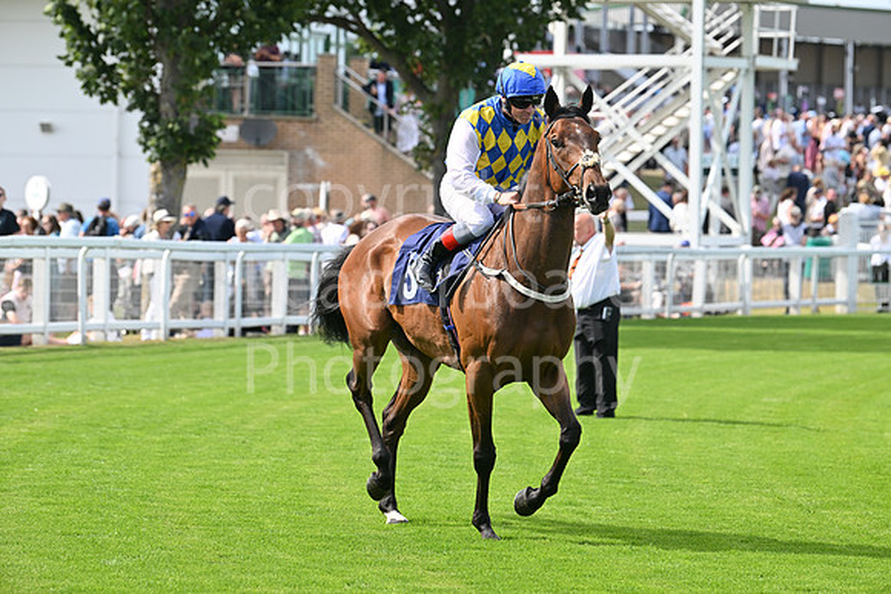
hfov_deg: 11.4
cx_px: 446
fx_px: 4456
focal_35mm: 180
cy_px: 297
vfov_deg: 7.6
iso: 400
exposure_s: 1/1000
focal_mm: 180
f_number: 5.6
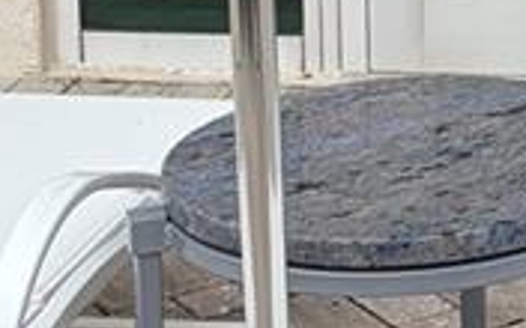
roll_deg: -0.1
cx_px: 885
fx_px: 2695
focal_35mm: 188
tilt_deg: -7.2
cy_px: -400
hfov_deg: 10.6
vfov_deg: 6.7
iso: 50
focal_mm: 5.96
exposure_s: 1/1953
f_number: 1.6
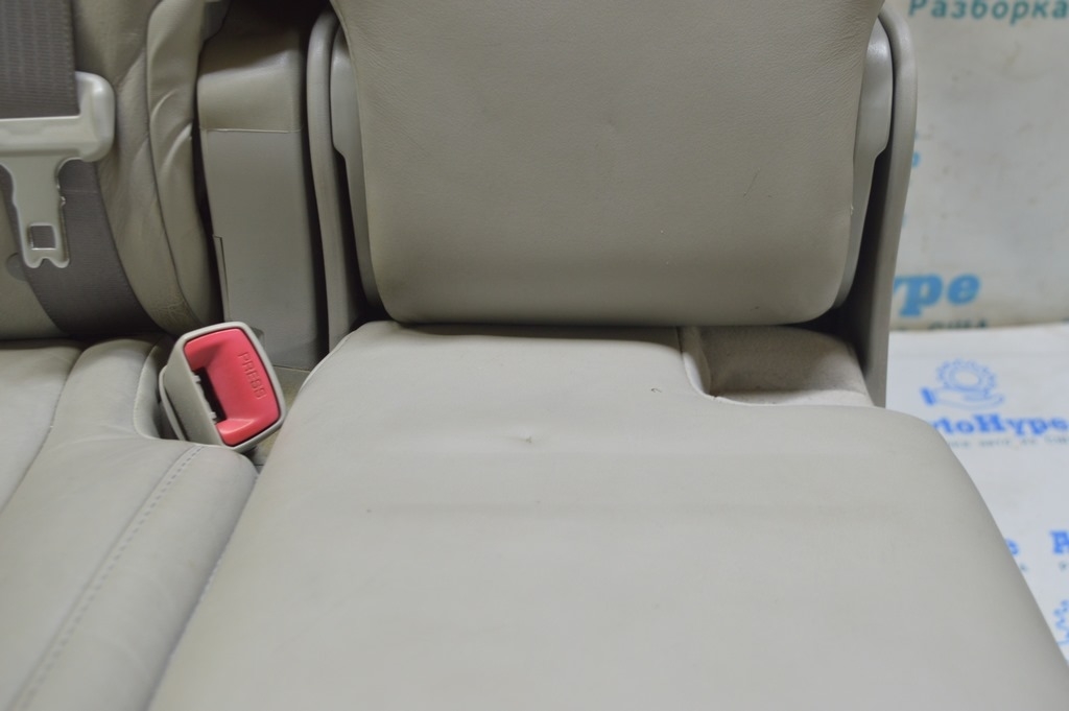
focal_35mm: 42
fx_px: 1246
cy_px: 356
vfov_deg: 31.8
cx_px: 534
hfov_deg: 46.4
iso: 400
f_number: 5.6
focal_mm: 28
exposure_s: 1/20
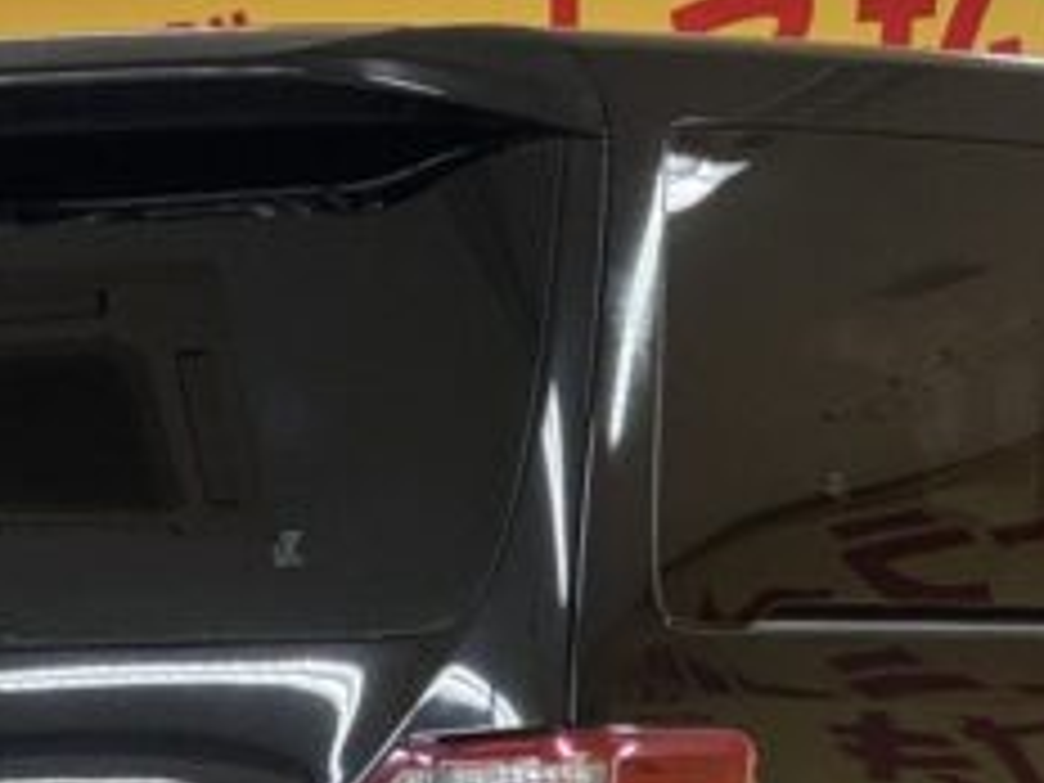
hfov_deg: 7.4
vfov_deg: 5.6
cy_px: 986
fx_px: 8022
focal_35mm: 266
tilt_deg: -2.5
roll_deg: +1.7
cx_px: 706
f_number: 2.8
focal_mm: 9
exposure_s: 1/50
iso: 320
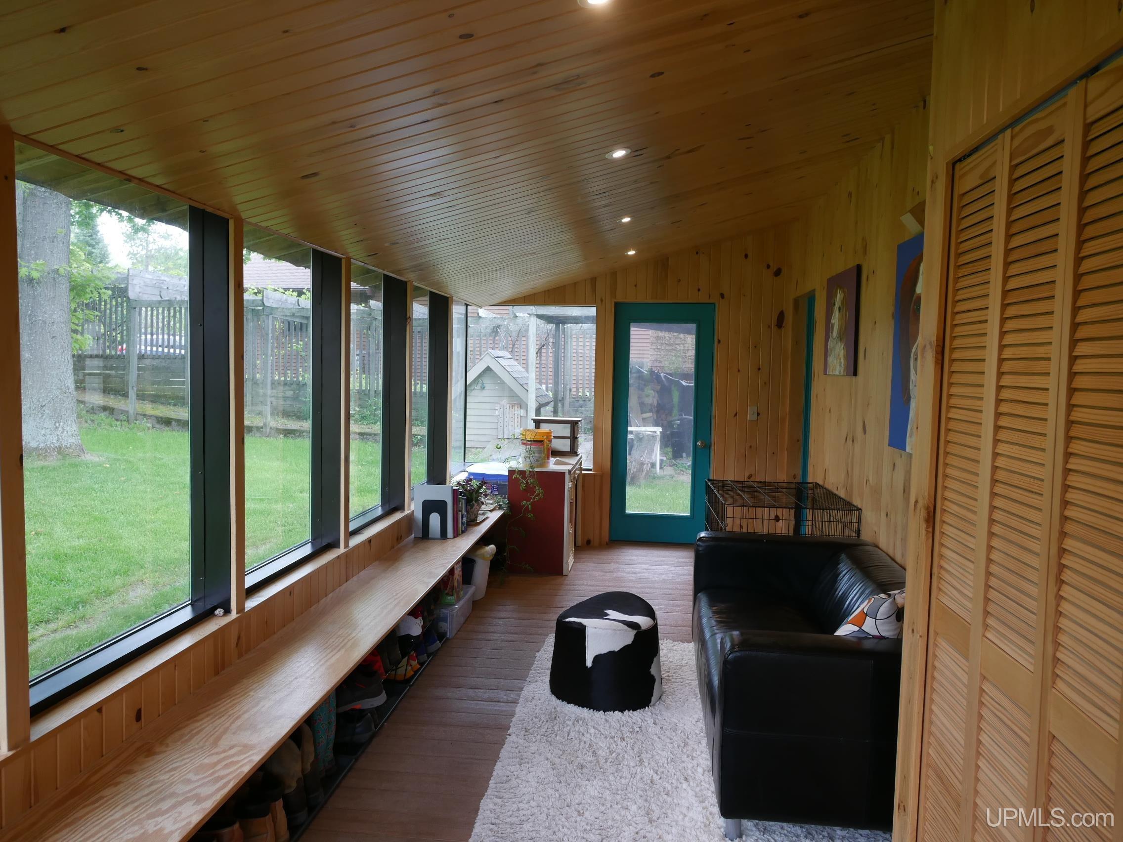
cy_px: 421
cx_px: 562
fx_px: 843
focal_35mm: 26
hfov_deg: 67.3
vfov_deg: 53.1
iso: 640
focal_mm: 13
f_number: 4
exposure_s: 1/60
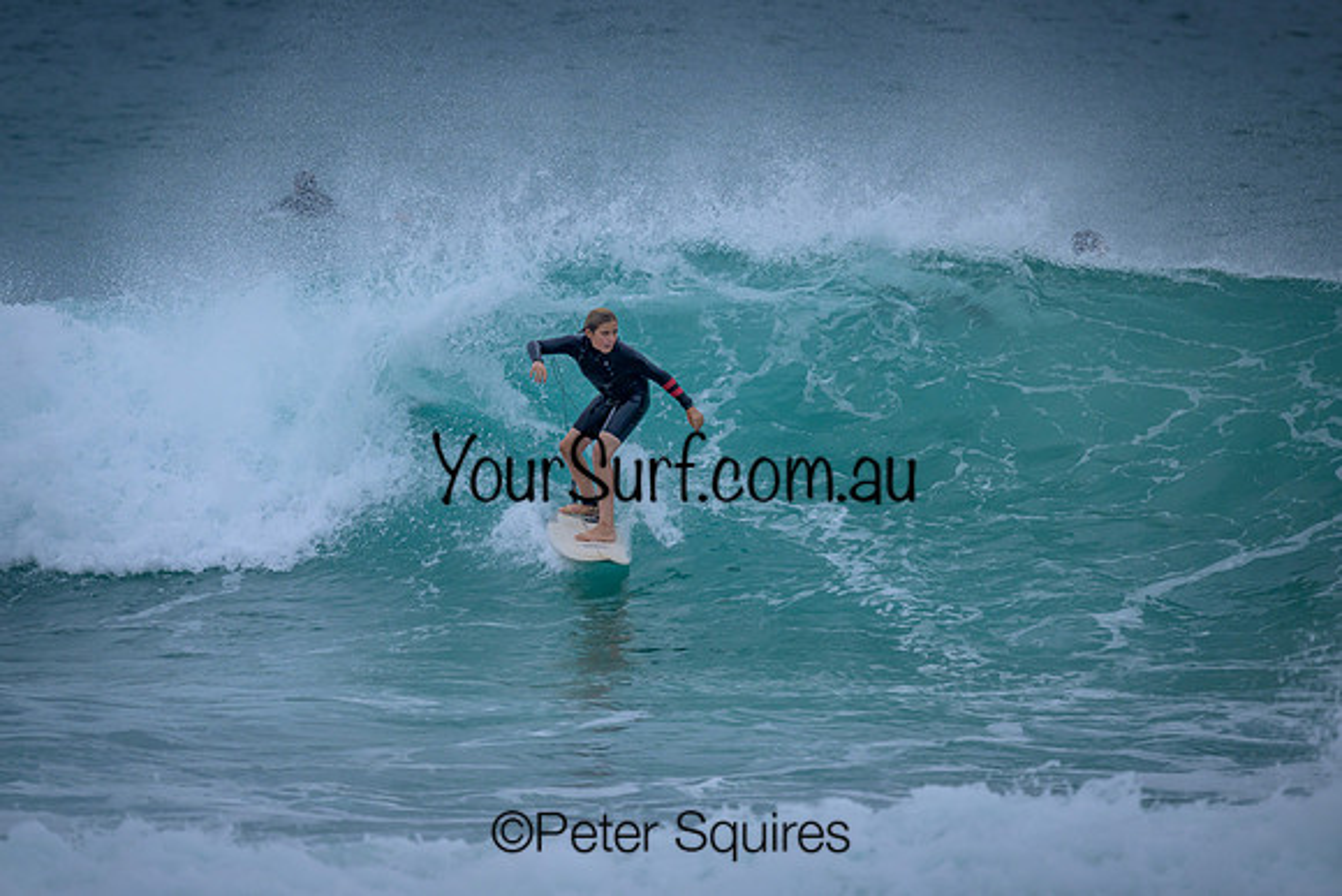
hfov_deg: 2.4
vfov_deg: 1.6
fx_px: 31750
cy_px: 419
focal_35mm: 852
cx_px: 628
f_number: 6.3
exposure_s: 1/2000
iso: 800
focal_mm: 800
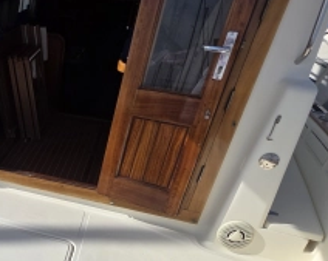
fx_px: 320
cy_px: 205
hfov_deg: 46.4
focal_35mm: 33
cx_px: 8
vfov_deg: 42.7
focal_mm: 2.2
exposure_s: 1/3143
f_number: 1.9
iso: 40
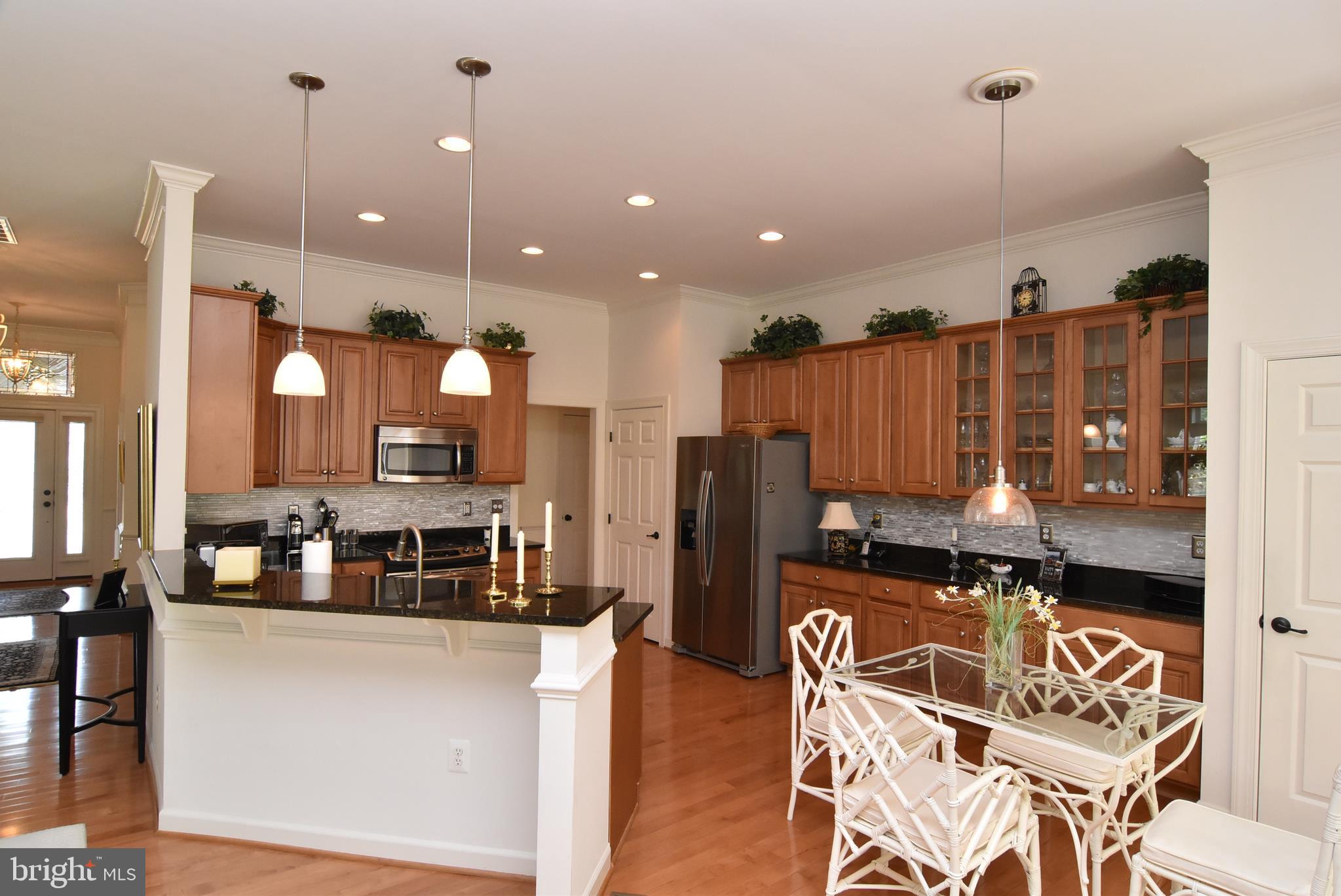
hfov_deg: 90.0
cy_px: 448
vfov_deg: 67.5
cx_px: 670
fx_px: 671
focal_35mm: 18
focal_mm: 12
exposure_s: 1/60
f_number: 10
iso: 1600
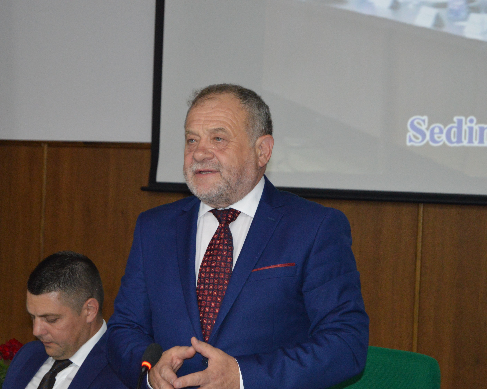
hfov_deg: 20.5
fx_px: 1349
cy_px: 195
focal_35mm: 94
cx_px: 202
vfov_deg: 16.4
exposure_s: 1/60
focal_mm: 55
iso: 2000
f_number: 5.6
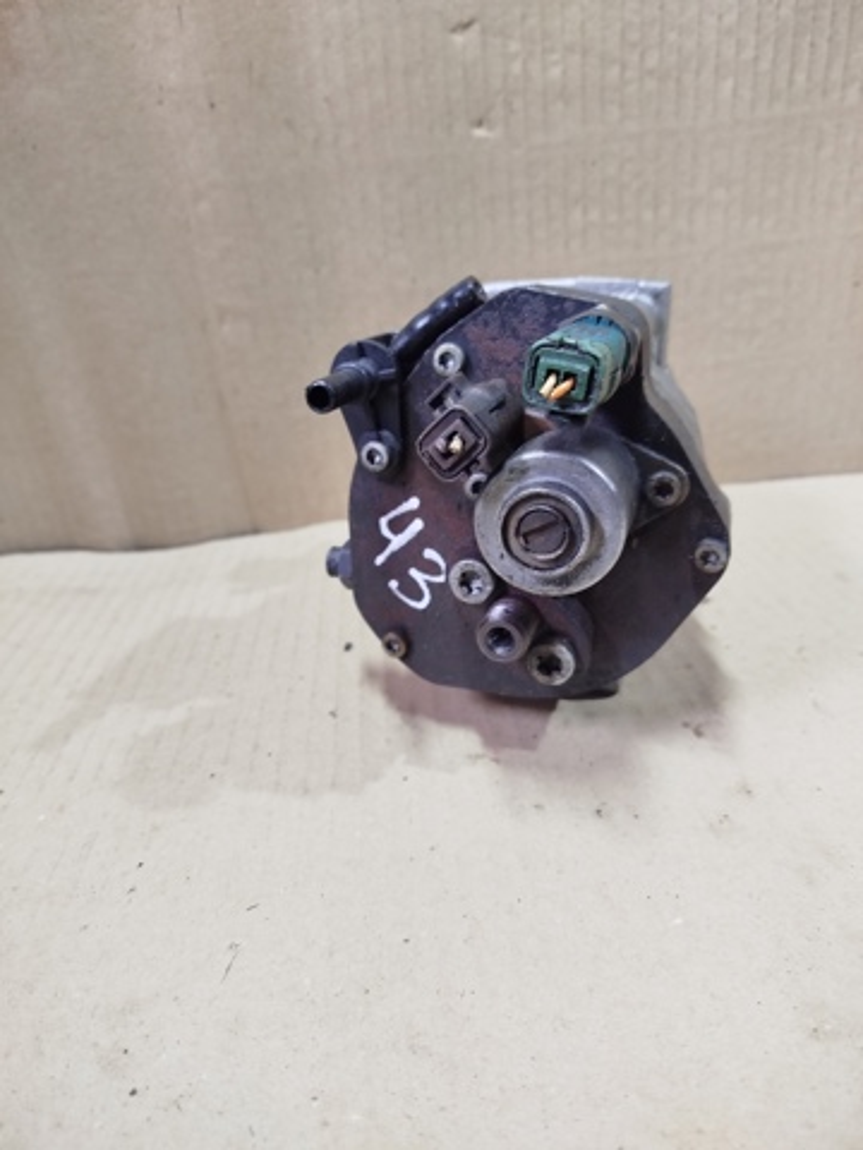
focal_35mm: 24
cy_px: 575
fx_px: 798
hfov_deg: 56.8
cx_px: 432
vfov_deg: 71.6
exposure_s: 1/17
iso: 320
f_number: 1.7
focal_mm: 5.31
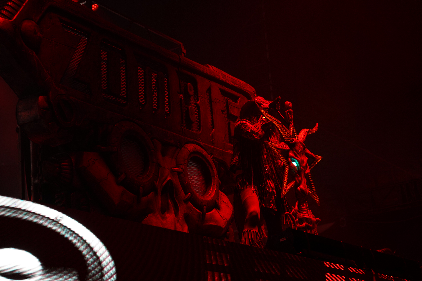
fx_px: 926
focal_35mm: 79
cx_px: 211
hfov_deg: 25.7
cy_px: 140
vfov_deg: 17.3
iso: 1000
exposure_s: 1/125
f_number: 4
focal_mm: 79
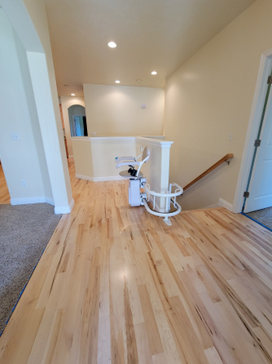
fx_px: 147
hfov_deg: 85.5
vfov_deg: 102.1
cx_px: 143
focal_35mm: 14
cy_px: 183
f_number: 2.2
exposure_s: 1/60
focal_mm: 2.2
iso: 250
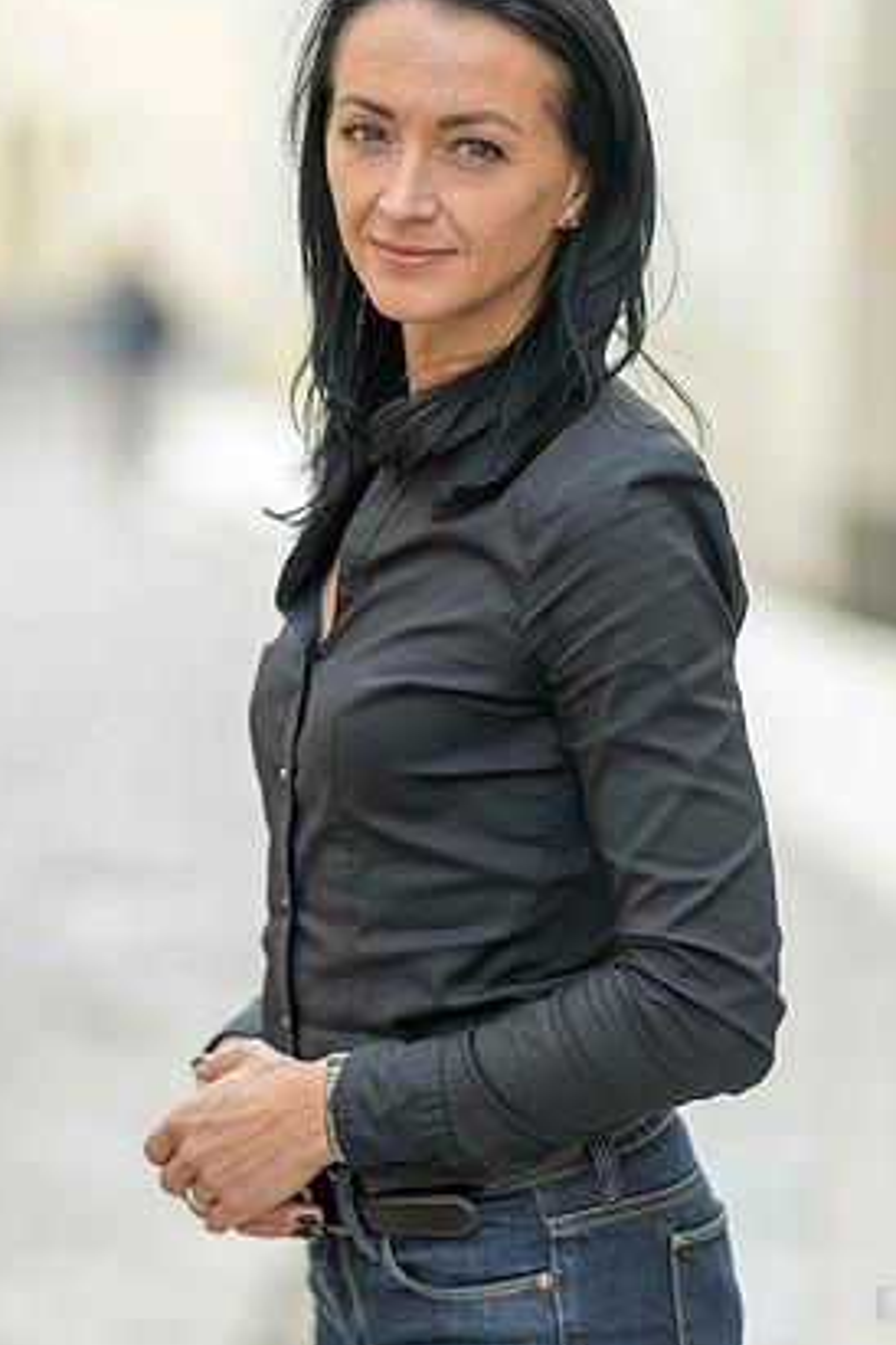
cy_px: 615
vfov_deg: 17.8
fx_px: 4293
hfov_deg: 11.9
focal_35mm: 115
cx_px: 451
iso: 64
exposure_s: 1/320
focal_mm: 105
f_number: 2
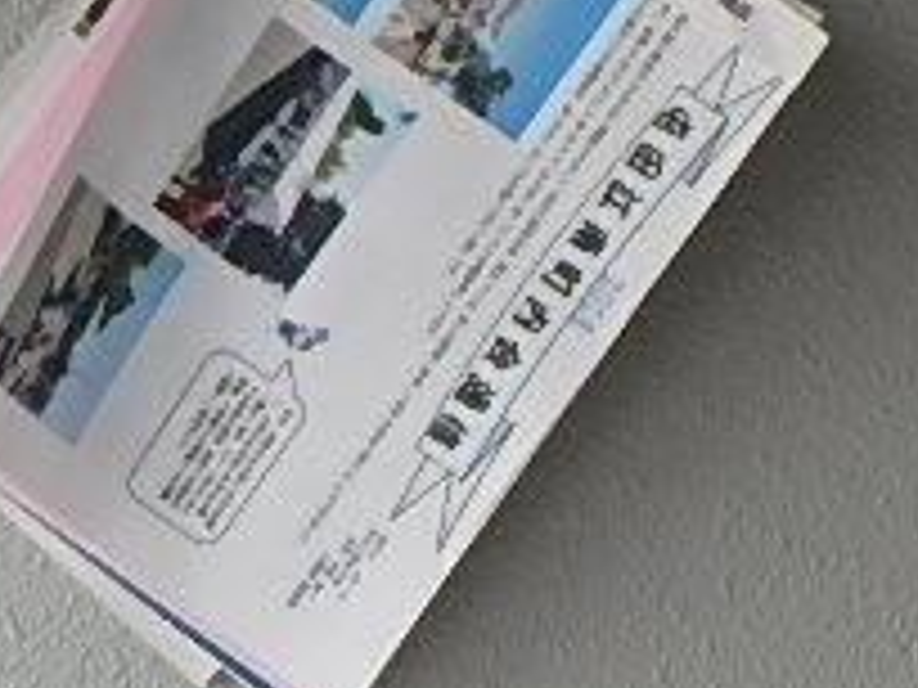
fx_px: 3501
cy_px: 468
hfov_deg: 14.2
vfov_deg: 11.2
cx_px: -356
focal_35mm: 132
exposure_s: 1/60
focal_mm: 7.5
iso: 200
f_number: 5.2
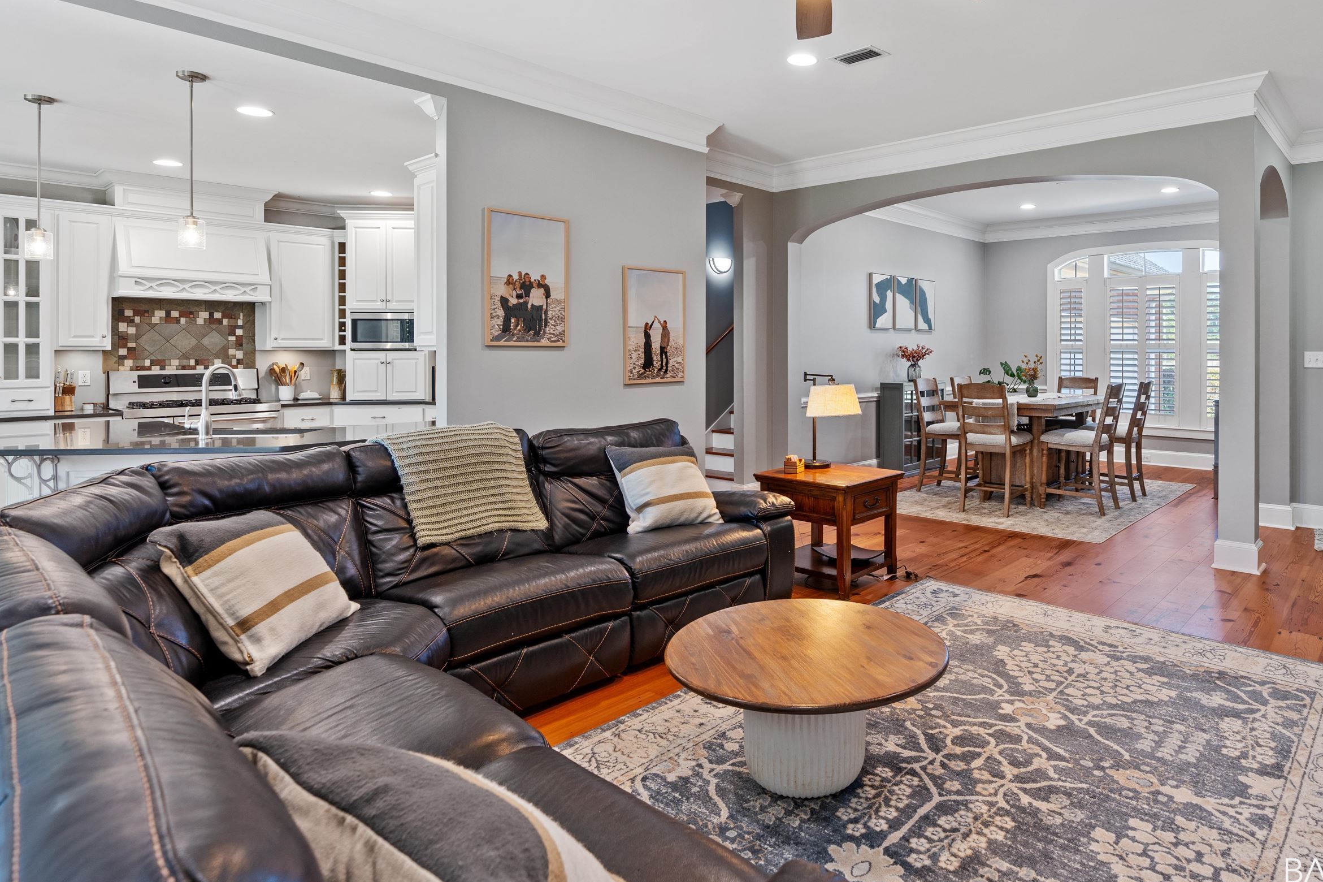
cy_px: 370
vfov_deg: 59.2
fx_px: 772
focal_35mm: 21
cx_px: 809
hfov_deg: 80.0
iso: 320
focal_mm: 16
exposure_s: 1/10
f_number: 5.6
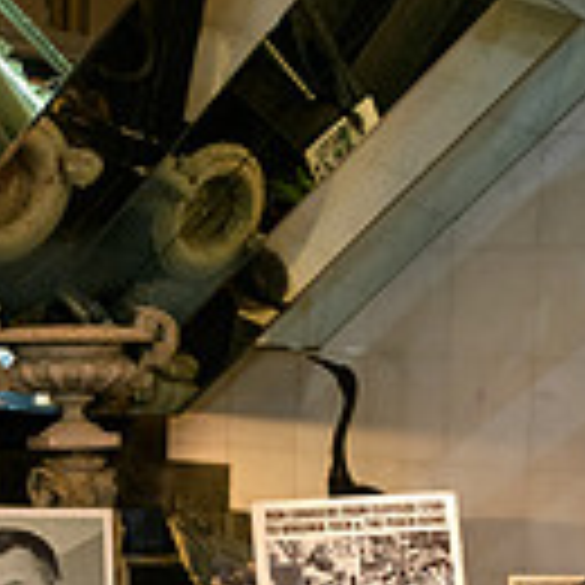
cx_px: 400
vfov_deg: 18.6
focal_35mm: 91
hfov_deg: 19.0
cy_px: 574
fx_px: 1740
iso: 1600
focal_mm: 24
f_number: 3.2
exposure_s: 1/125
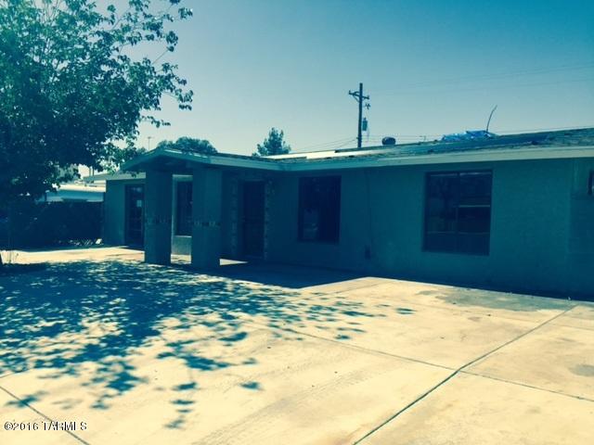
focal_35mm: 29
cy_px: 222
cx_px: 297
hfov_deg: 61.7
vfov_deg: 48.2
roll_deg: -1.8
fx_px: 498
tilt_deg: +0.2
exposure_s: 1/2475
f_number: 2.2
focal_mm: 4.15
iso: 32
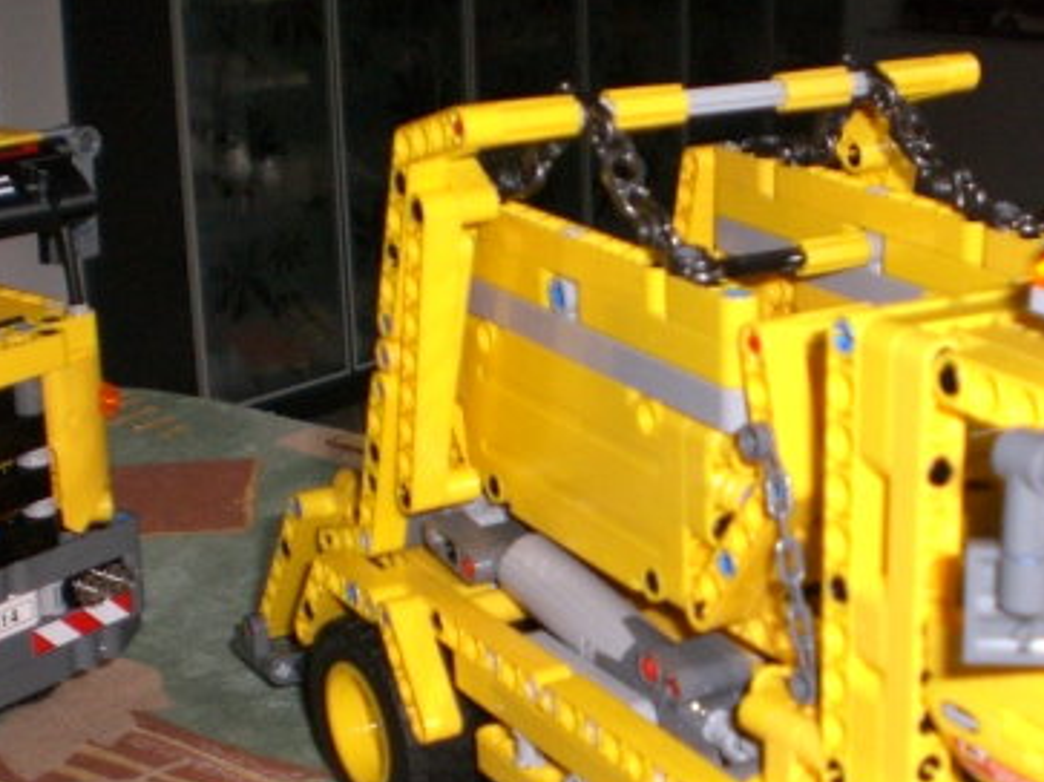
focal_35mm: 67
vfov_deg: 21.5
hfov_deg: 28.2
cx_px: 866
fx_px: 2020
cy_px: 681
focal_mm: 6.3
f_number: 3.1
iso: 200
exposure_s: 1/60
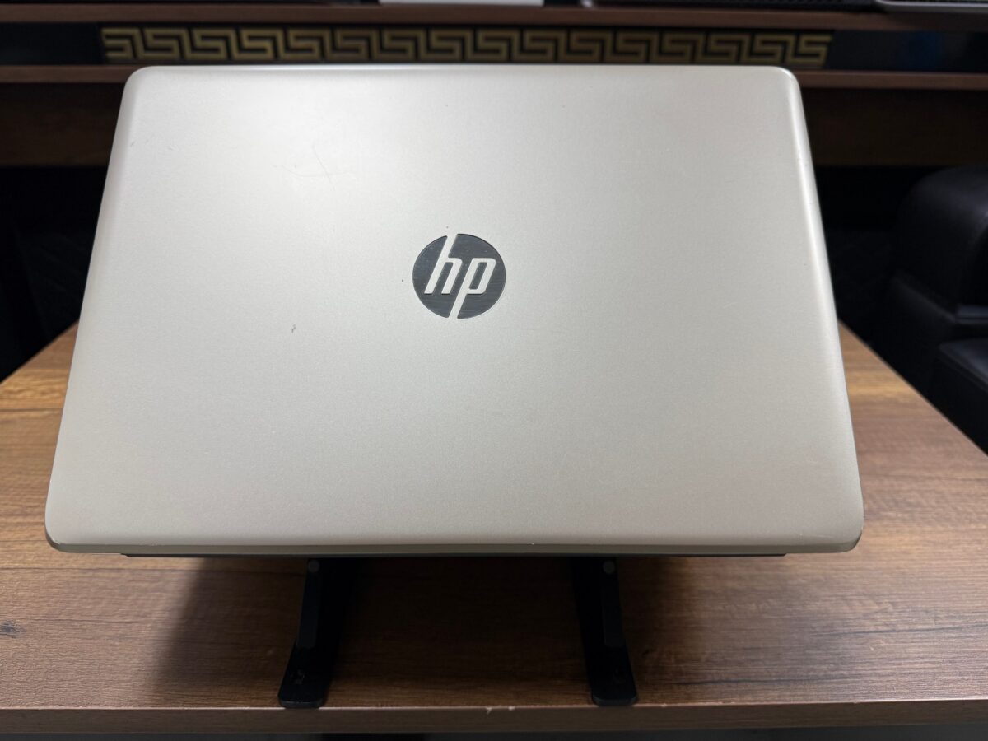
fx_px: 685
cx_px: 494
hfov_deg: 71.6
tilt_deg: -25.9
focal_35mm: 24
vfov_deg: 56.8
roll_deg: -1.3
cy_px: 370
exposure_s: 1/100
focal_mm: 6.76
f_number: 1.78
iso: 100
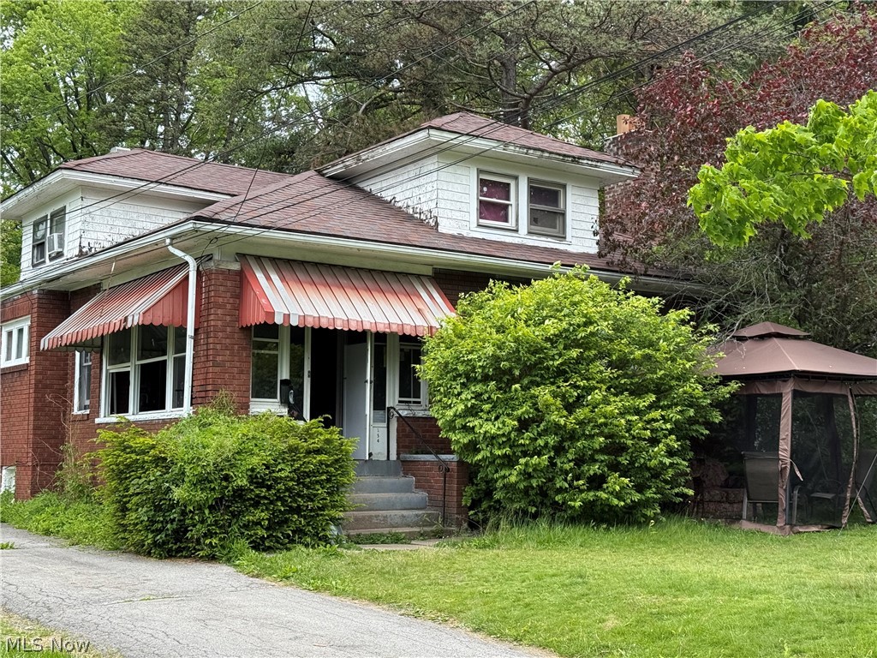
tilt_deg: +5.8
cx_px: 438
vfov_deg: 30.3
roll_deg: -0.4
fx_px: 1216
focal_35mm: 48
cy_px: 329
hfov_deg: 39.7
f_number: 1.78
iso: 100
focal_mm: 6.76
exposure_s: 1/1715
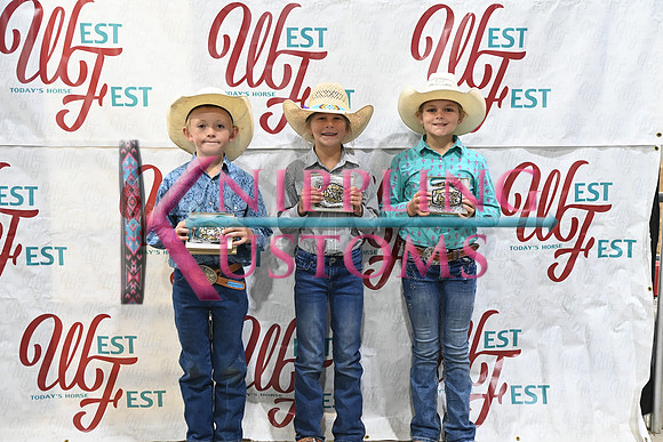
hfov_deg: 41.1
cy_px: 221
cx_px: 332
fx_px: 884
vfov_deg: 28.1
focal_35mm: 48
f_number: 3.2
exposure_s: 1/160
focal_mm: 48
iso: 5000
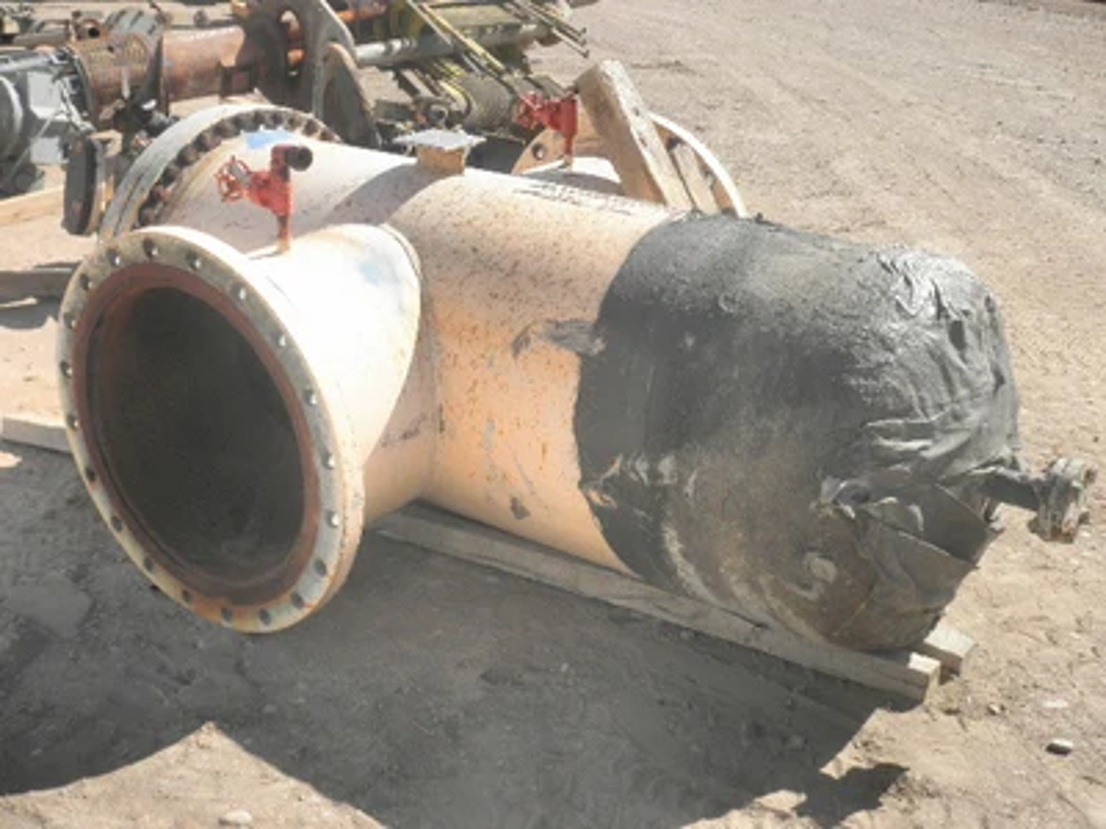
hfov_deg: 42.9
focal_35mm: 44
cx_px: 553
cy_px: 414
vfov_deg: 32.9
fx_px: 1406
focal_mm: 7.9
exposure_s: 1/60
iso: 64
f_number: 9.6
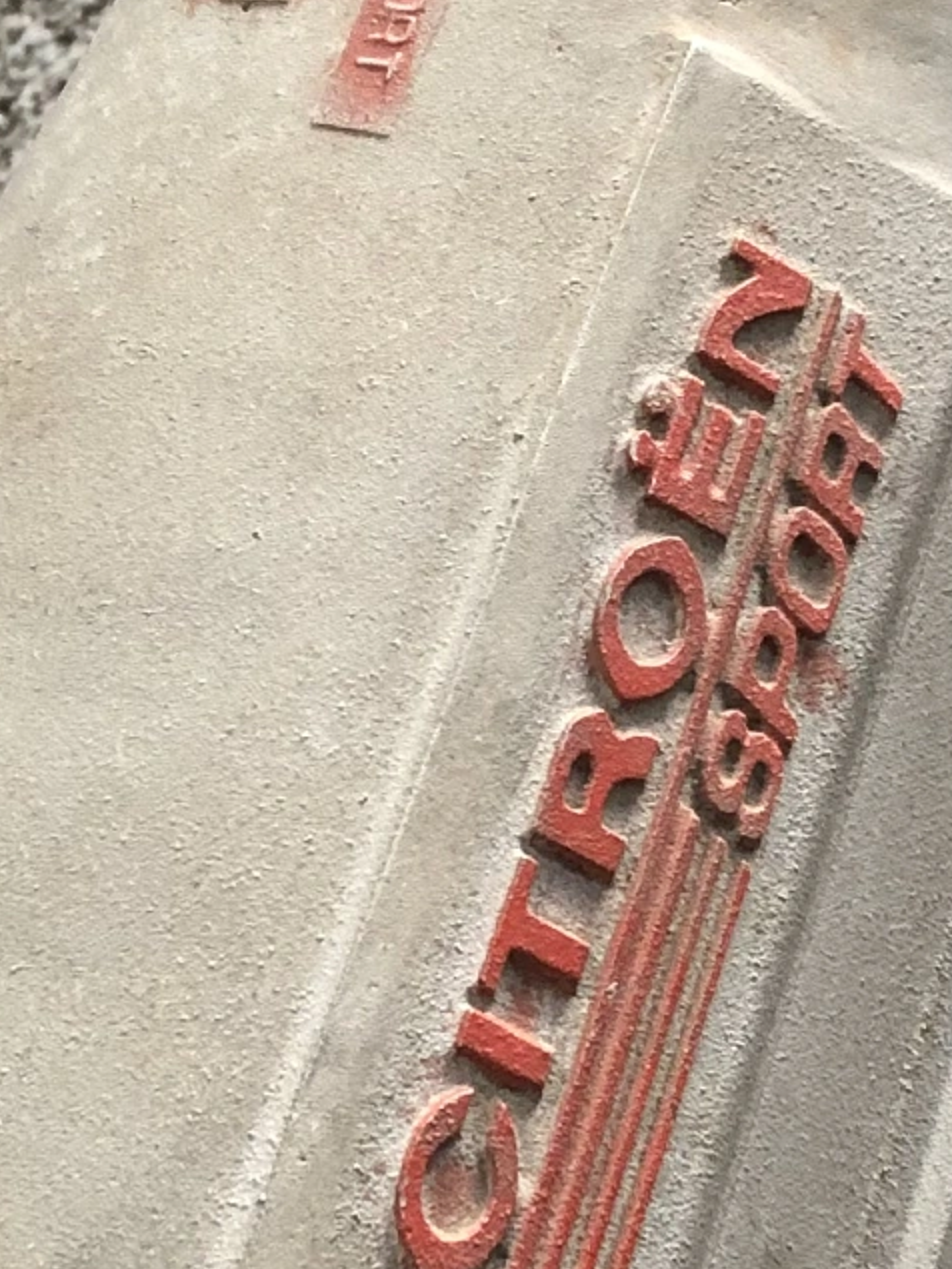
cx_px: 308
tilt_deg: -43.8
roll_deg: +40.7
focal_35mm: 113
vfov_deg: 17.4
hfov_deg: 13.1
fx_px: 4141
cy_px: 765
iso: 32
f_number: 1.8
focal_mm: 3.99
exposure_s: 1/25
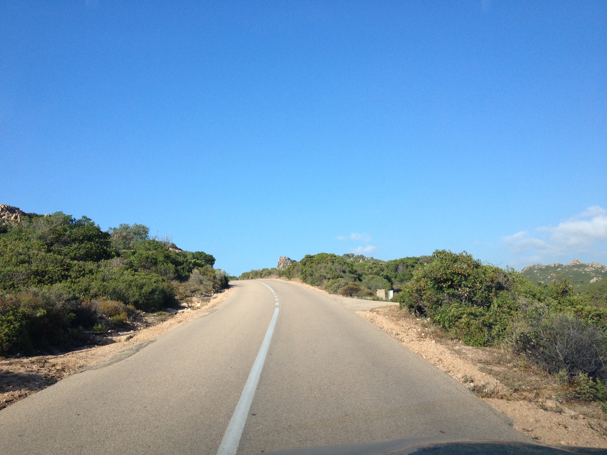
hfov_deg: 52.6
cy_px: 228
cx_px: 304
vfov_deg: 40.7
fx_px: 614
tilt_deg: +3.9
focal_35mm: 35
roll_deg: +5.4
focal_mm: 4.28
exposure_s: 1/1042
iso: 50
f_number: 2.4
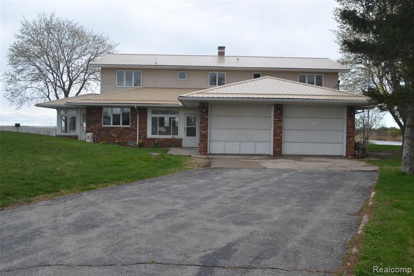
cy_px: 138
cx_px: 207
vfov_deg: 39.9
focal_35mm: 33
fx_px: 379
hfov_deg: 57.2
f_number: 6.3
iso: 100
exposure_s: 1/160
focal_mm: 22
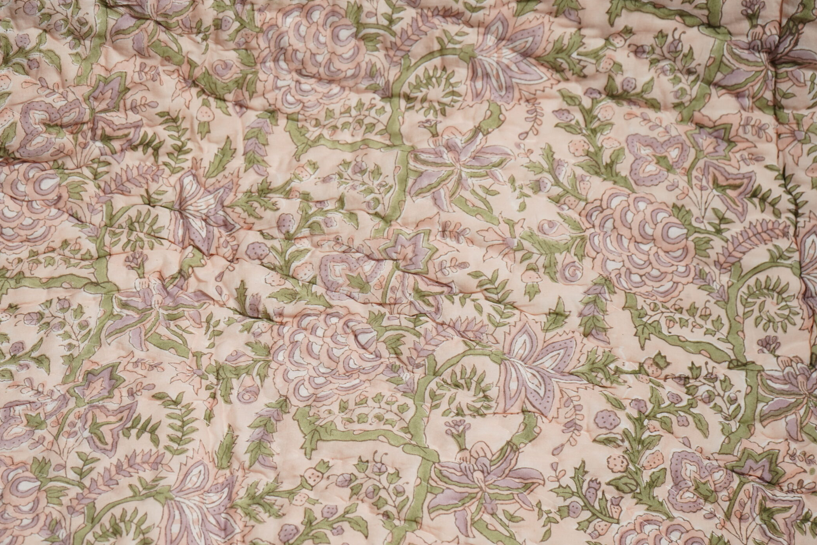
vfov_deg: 19.4
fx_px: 1588
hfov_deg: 28.8
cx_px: 317
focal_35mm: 70
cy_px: 314
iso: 250
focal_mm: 57
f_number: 5.6
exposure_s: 1/100
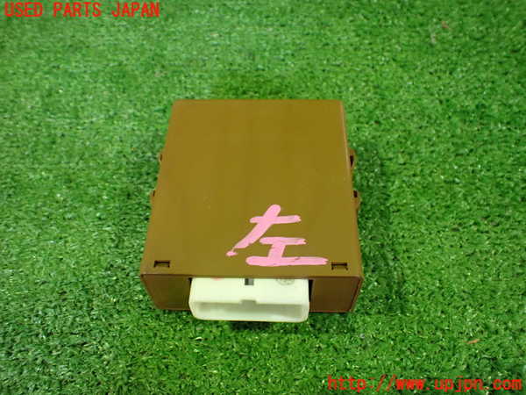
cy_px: 198
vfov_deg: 46.8
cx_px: 263
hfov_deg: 60.0
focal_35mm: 30
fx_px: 456
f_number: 2.3
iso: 800
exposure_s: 1/40
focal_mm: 5.4
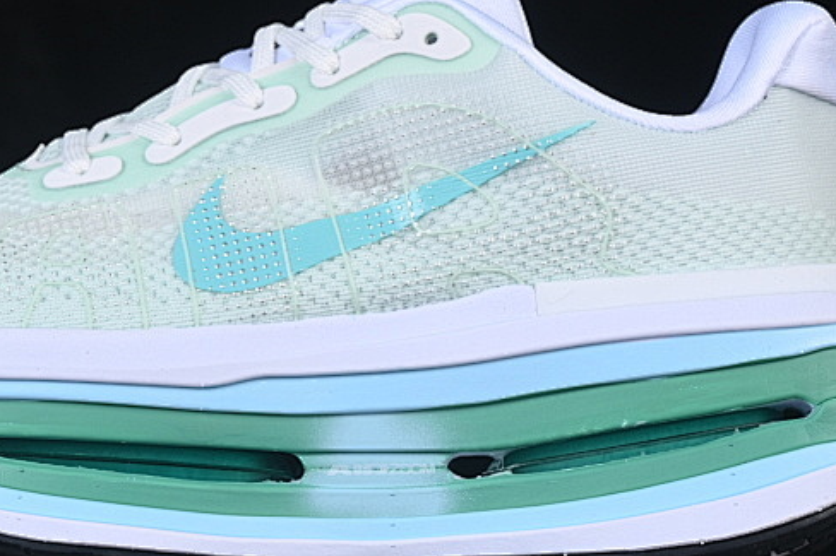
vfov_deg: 8.3
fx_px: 3853
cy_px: 188
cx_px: 315
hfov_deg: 12.4
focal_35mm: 166
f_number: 8
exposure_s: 1/80
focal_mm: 50
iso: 160
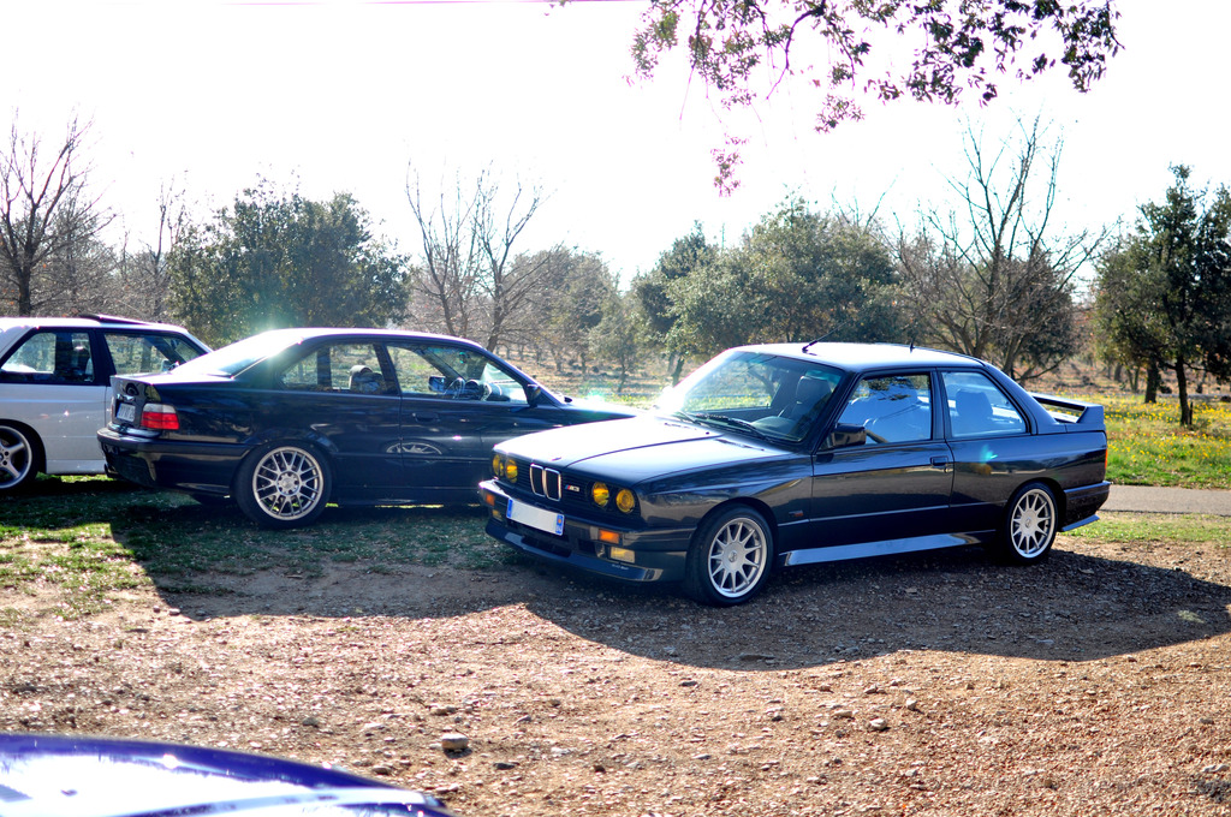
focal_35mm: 52
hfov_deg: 37.9
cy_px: 408
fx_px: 1793
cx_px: 616
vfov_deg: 25.7
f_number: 1.8
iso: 100
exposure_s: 1/500
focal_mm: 35
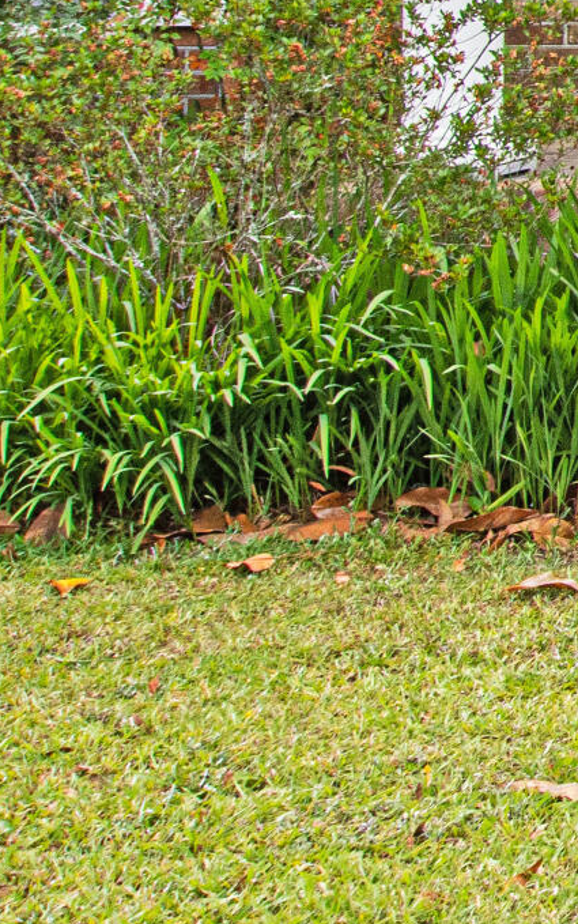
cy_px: -215
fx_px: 3399
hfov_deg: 8.0
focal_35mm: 135
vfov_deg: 14.9
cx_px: 1892
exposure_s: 1/160
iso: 200
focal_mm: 20
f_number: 10
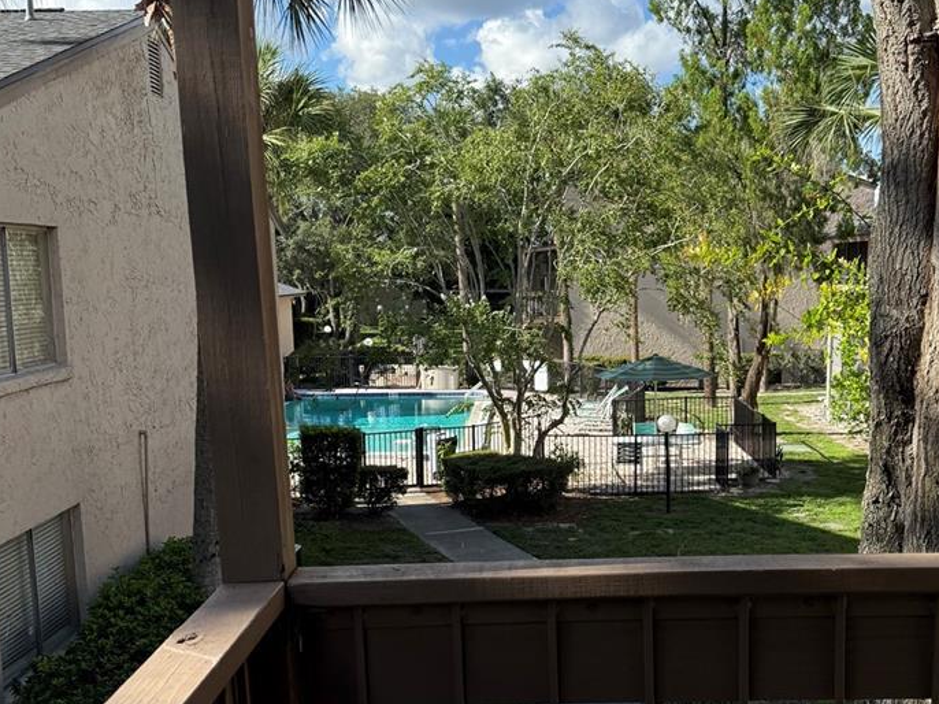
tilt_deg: -9.4
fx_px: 1139
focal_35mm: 42
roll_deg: +0.7
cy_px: 455
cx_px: 582
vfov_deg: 34.1
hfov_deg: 44.5
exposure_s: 1/2445
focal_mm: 6.76
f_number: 1.78
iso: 100
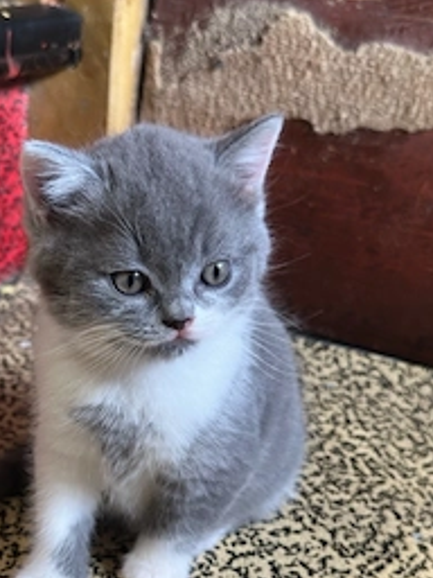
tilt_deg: -27.7
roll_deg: -6.0
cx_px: 144
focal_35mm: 50
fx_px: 834
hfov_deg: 28.9
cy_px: 397
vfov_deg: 37.7
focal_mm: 6.86
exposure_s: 1/50
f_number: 1.78
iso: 320
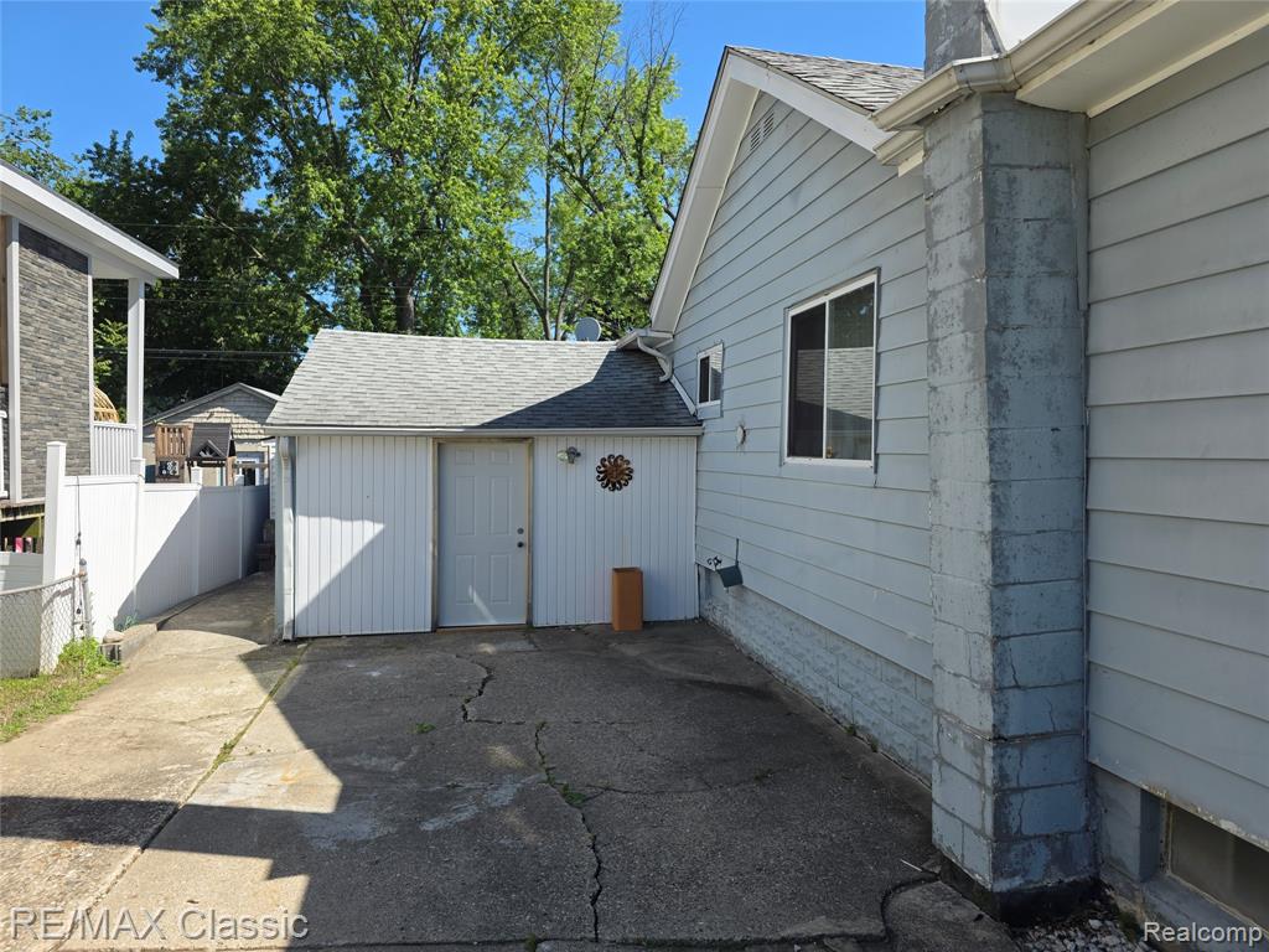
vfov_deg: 58.9
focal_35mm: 23
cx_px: 634
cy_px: 476
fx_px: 843
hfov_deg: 73.9
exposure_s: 1/3229
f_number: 1.7
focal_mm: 6.3
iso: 80
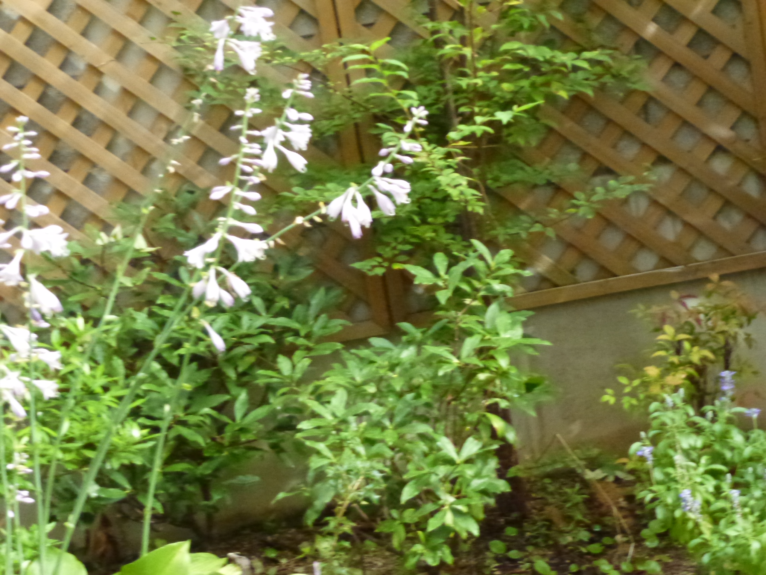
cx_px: 383
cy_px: 288
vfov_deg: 20.7
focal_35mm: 71
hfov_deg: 27.4
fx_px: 1571
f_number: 4.7
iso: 1250
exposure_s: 1/320
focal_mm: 12.7
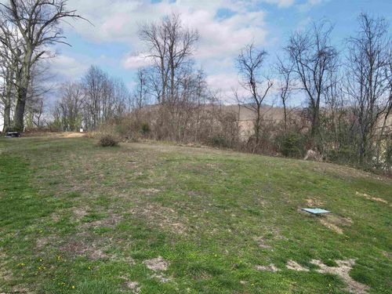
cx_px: 196
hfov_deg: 71.6
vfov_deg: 56.8
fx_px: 272
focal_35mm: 24
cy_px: 147
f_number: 2.8
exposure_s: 1/500
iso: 100
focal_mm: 4.5
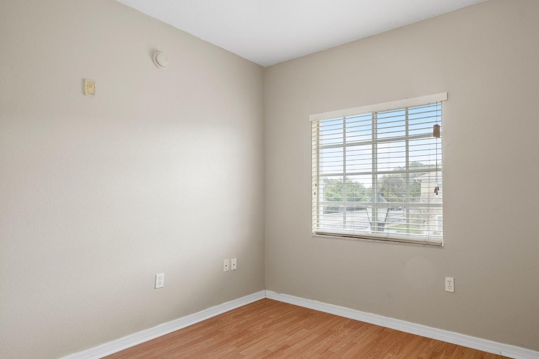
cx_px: 315
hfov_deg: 83.3
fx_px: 299
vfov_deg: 61.8
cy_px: 194
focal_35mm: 20
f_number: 8
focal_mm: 17
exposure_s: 1/1.67
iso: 320
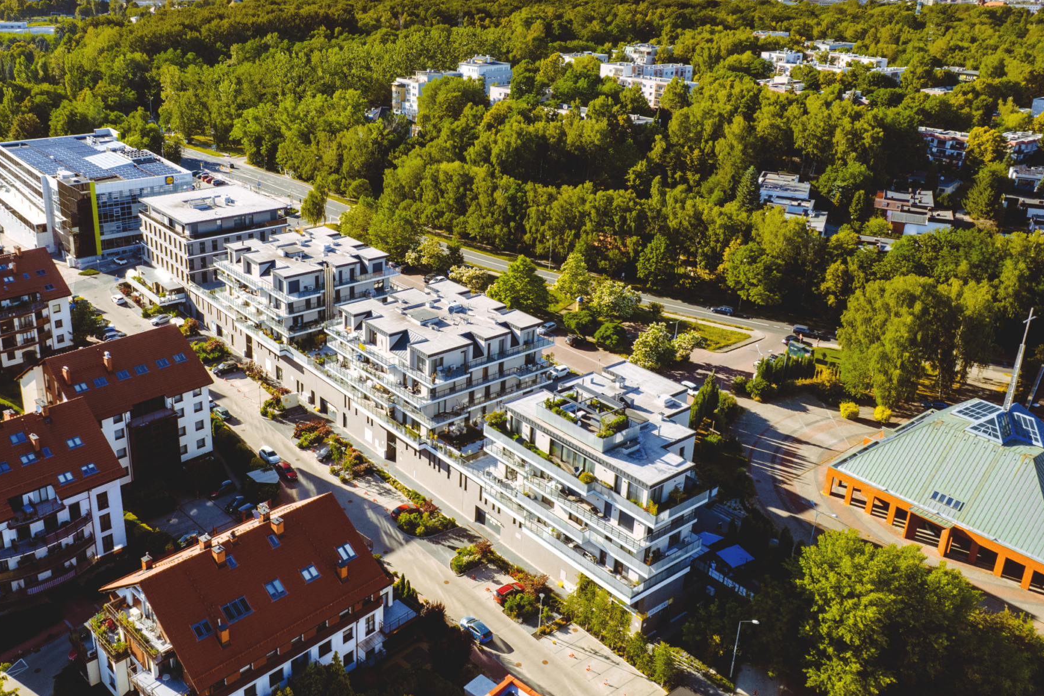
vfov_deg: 42.2
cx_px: 399
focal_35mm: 31
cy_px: 293
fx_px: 899
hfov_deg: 59.6
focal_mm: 8.38
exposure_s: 1/1000
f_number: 2.8
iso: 100
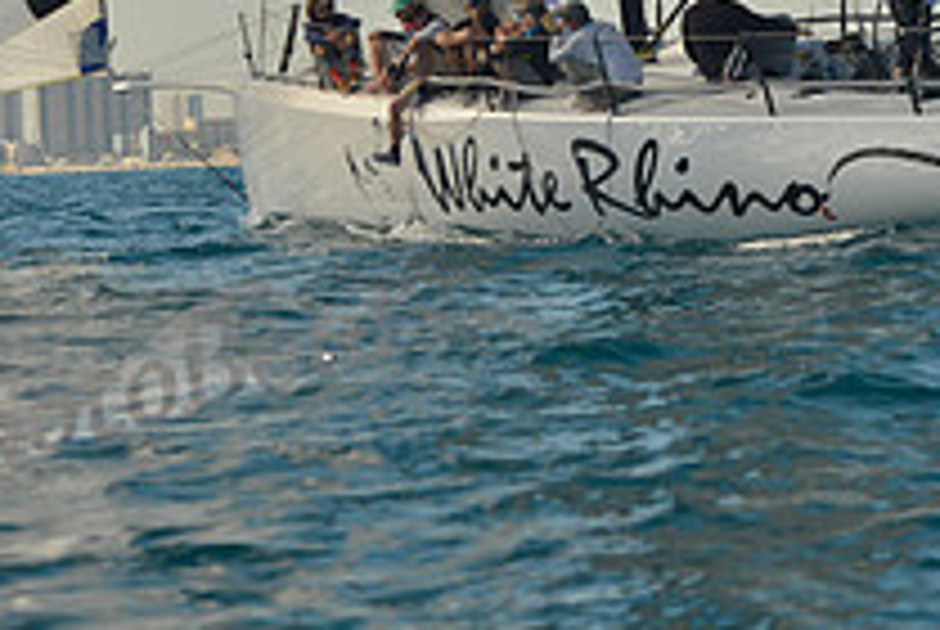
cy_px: 74
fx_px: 5073
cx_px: 765
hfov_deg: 10.6
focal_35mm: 194
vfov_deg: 7.1
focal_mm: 70
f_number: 6.3
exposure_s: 1/800
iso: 200
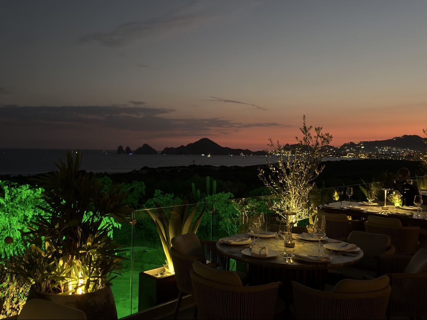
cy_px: 160
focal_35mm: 35
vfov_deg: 40.7
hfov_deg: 52.6
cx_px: 214
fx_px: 432
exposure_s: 1/17
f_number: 1.78
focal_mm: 6.76
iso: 640
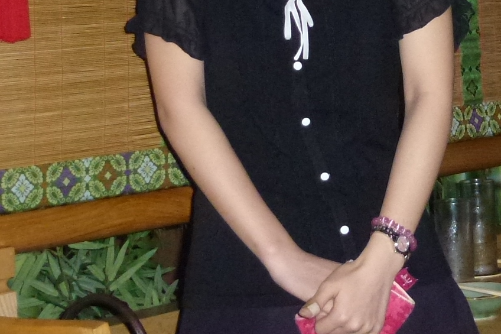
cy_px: -43
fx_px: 1572
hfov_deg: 17.9
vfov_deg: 11.9
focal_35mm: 113
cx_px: 411
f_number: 3.7
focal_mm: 6.4
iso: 500
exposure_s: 1/60
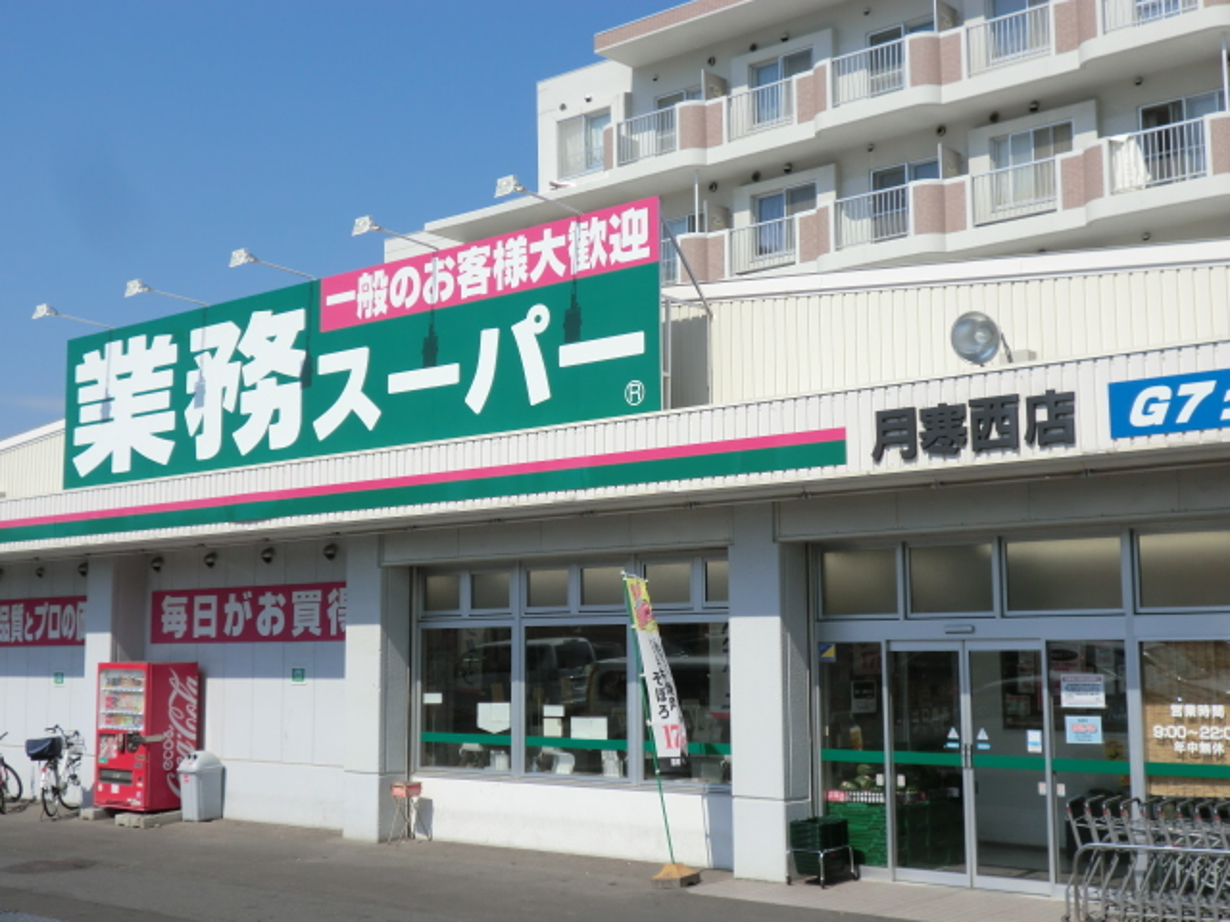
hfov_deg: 42.1
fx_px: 1599
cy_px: 461
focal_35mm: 45
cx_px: 615
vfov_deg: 32.2
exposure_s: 1/1000
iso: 50
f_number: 4.3
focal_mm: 8.2
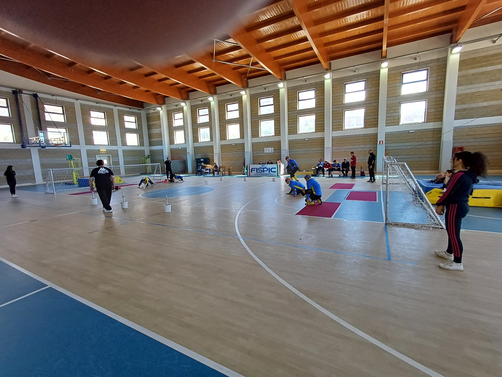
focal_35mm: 16
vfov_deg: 78.1
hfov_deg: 94.5
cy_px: 188
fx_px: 232
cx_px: 251
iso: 64
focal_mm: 1.64
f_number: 2.2
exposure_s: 1/50
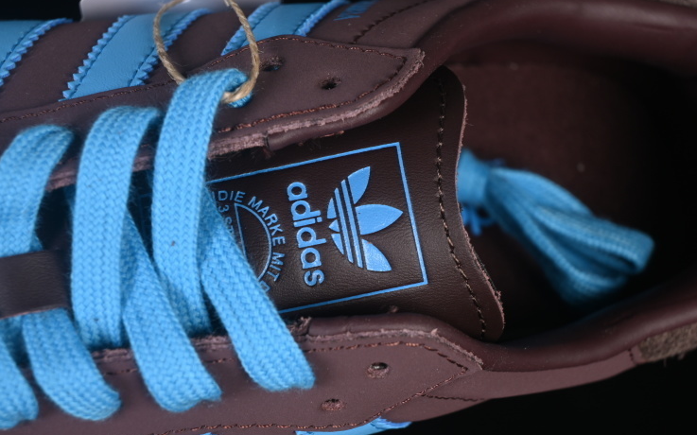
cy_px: 239
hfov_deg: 24.9
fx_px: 1576
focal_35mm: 83
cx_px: 348
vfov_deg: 15.7
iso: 160
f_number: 6.3
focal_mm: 50
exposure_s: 1/60
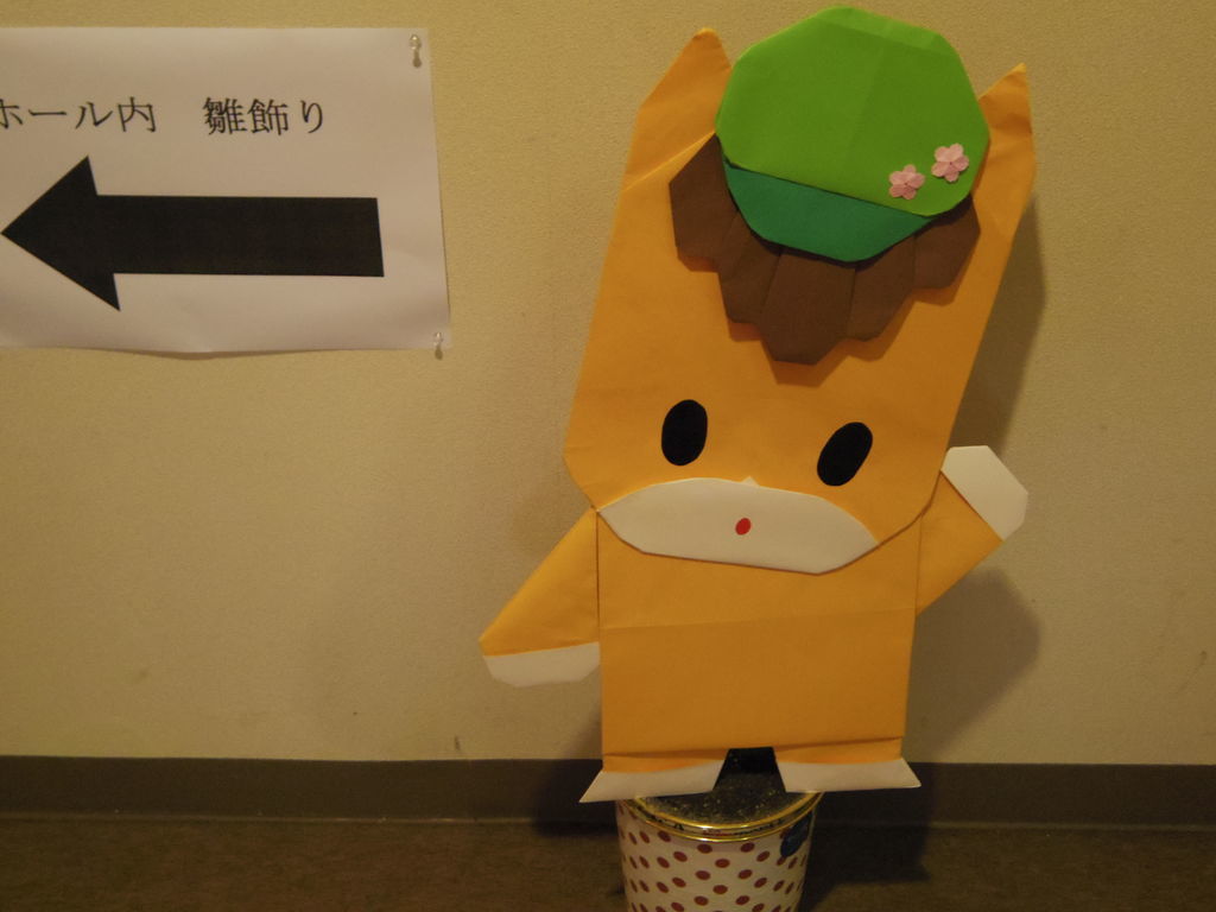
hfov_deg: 40.4
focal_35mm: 47
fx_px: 1651
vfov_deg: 30.9
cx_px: 608
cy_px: 456
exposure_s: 1/60
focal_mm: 8.5
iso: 1250
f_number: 1.9
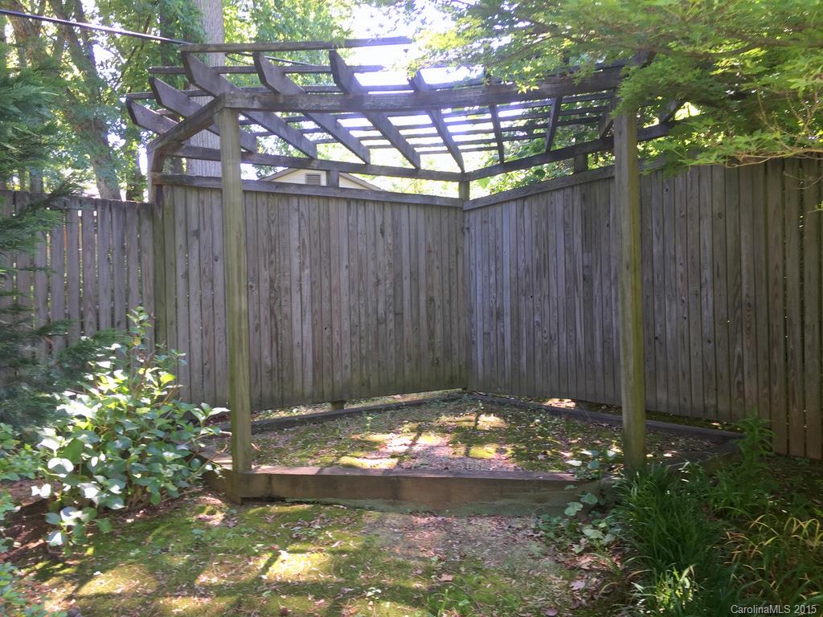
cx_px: 412
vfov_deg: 48.2
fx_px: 689
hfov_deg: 61.7
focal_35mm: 29
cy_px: 308
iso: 32
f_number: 2.2
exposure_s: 1/40
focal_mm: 4.15
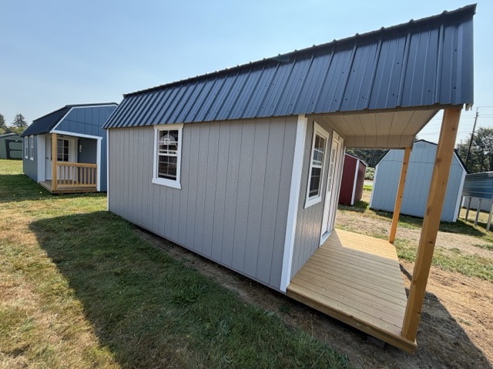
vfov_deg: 85.7
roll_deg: -6.9
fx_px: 199
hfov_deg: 102.1
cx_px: 246
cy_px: 184
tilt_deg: -6.8
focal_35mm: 14
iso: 40
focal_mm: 2.22
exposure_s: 1/672
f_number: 2.2
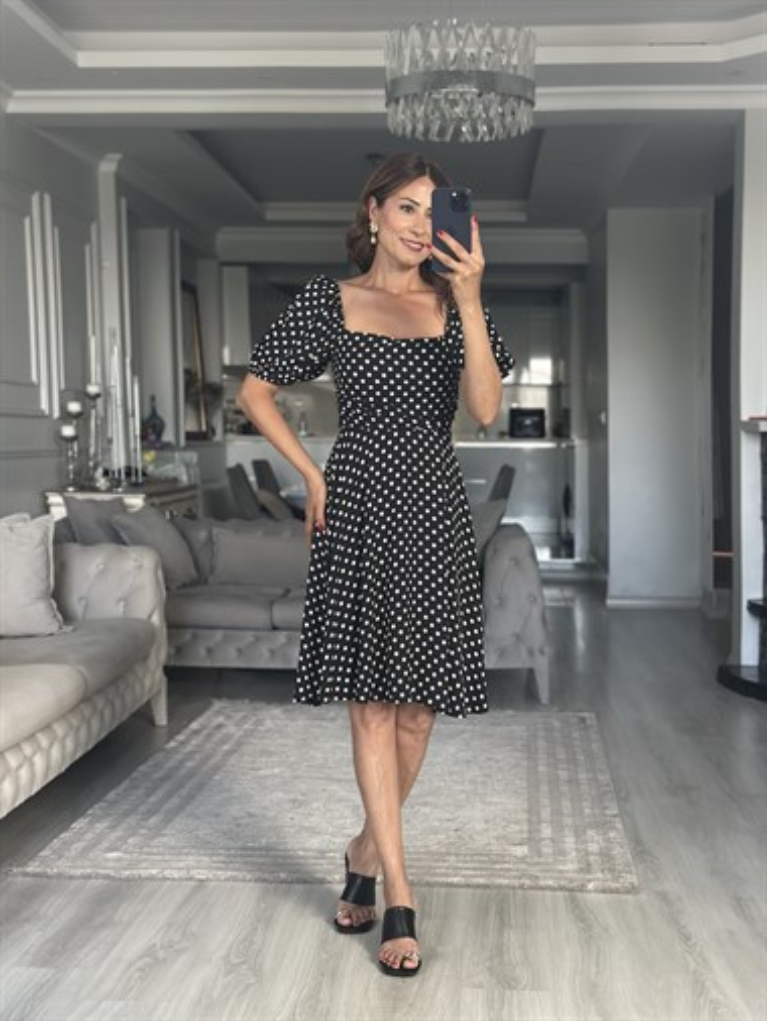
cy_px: 510
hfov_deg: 30.3
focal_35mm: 48
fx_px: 1417
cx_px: 384
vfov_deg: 39.6
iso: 200
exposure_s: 1/60
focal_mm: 6.86
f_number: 1.78
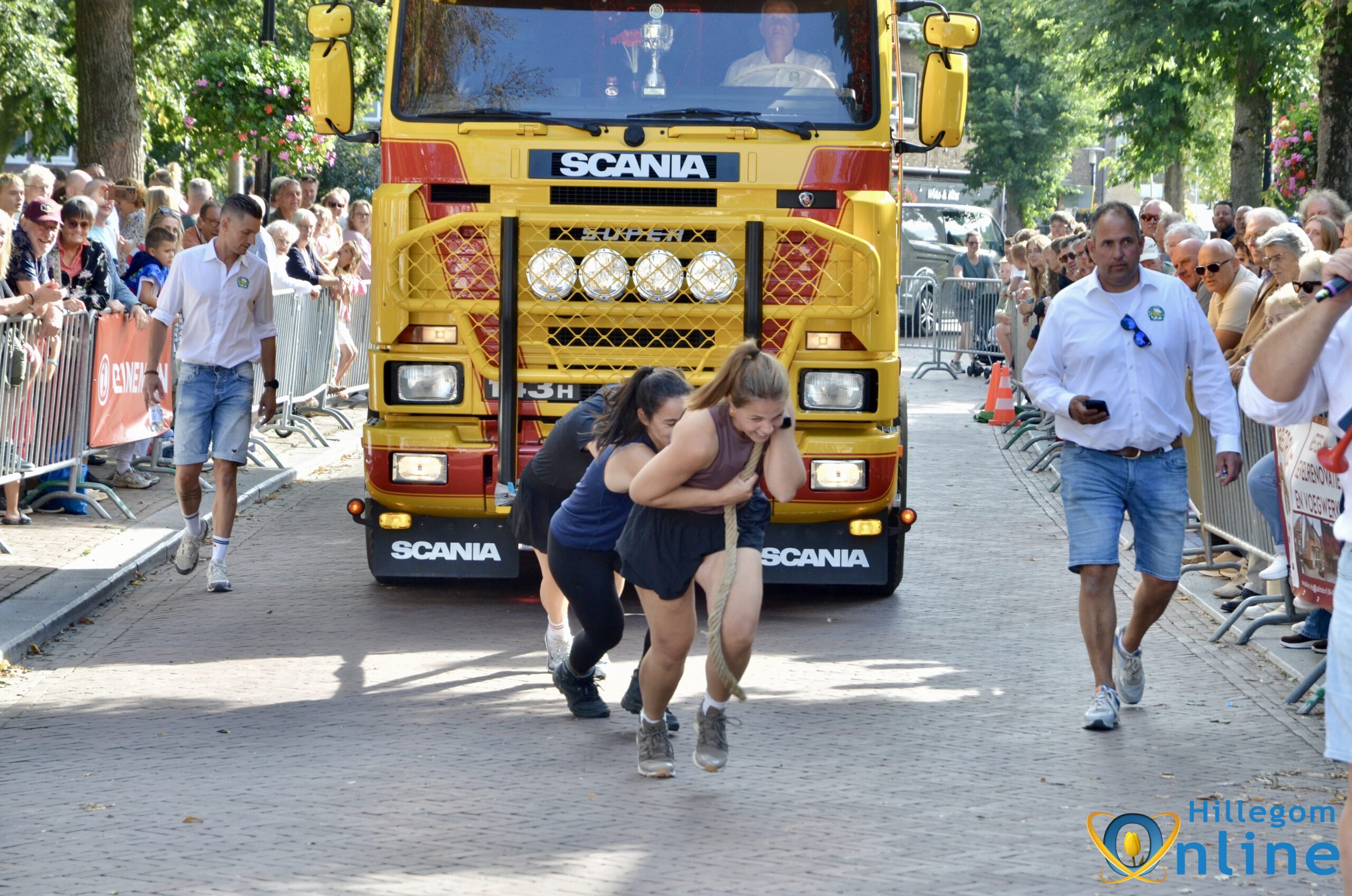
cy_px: 448
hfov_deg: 19.0
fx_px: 4048
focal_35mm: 108
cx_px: 676
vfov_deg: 12.6
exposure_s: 1/200
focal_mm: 72
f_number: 7.1
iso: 400
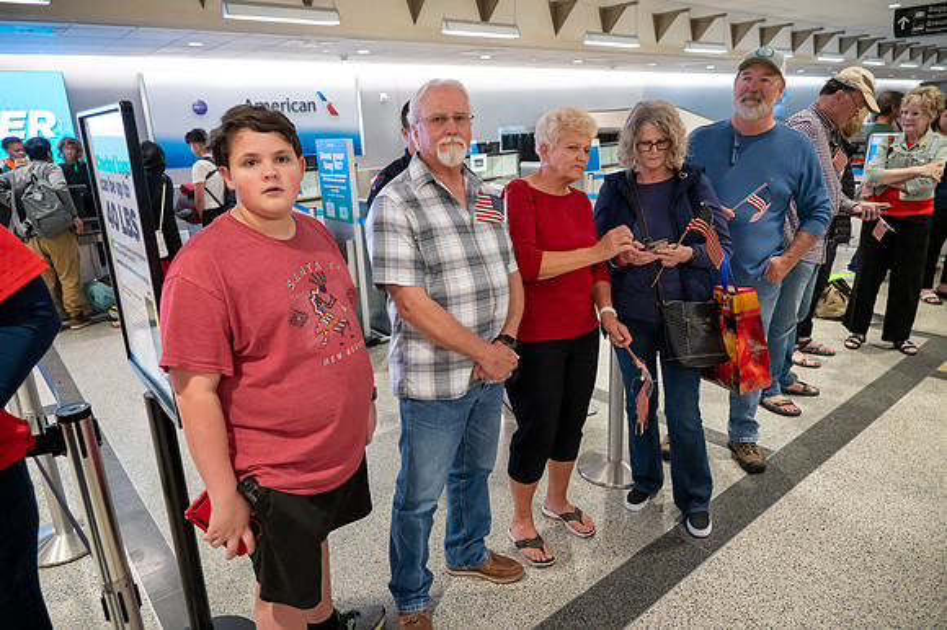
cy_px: 315
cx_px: 474
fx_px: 631
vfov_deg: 53.1
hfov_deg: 73.8
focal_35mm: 24
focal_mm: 24
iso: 7200
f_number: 4
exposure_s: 1/200
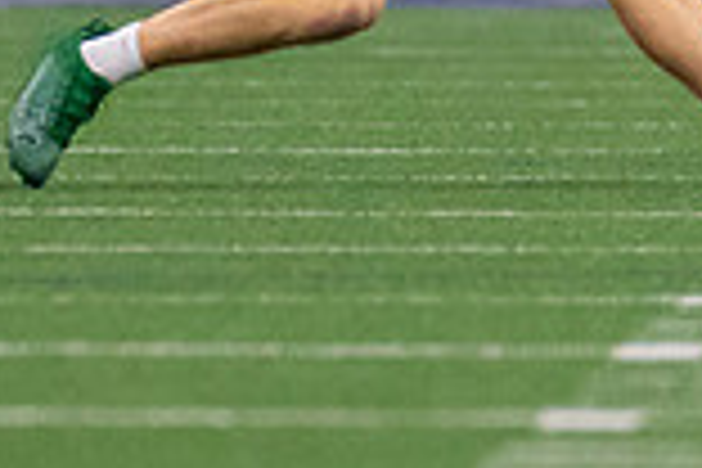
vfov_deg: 0.7
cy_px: -357
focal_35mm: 2011
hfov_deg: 1.0
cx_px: 382
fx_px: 39211
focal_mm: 200
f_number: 2.8
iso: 2000
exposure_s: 1/1000
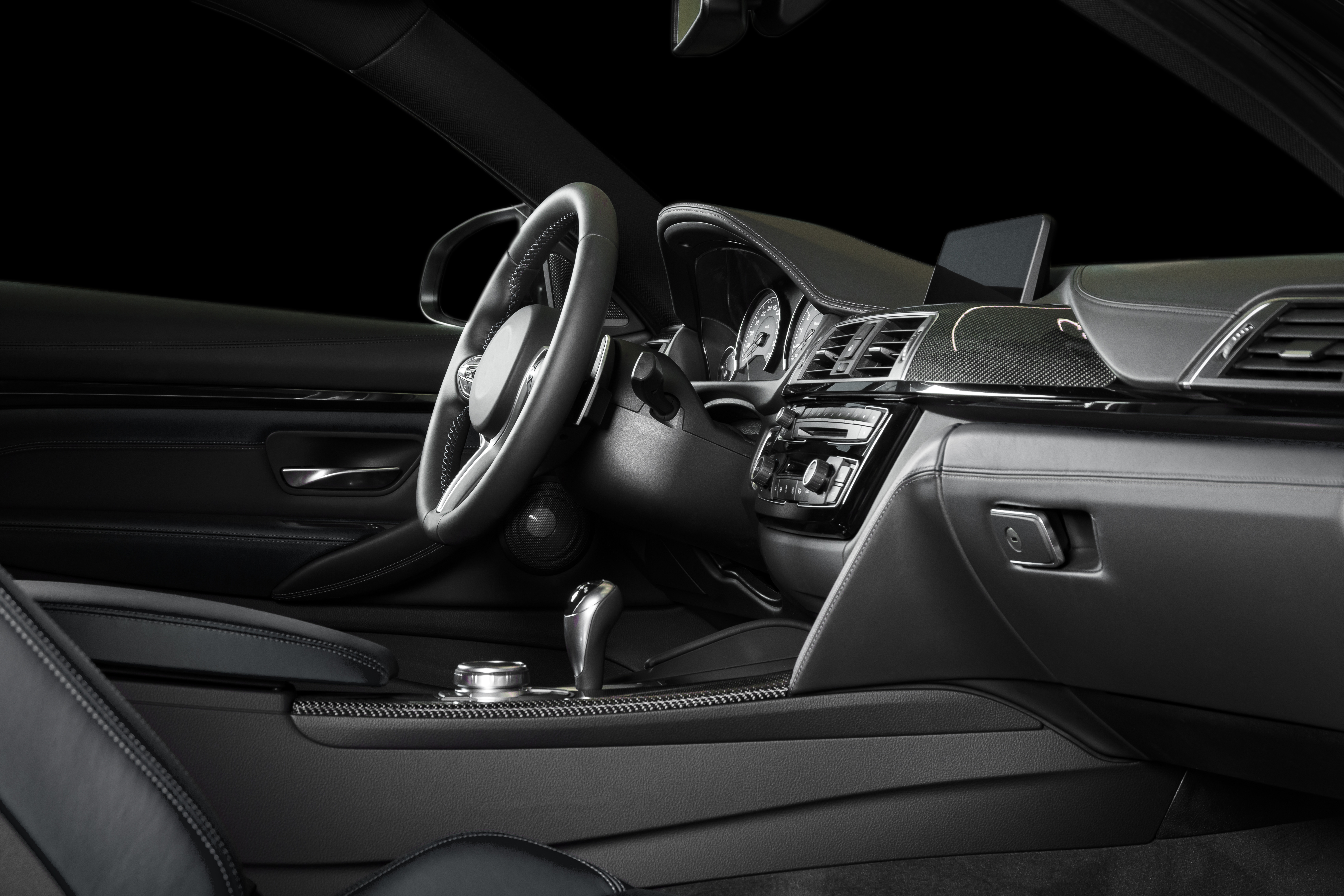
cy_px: 448
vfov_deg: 19.5
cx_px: 672
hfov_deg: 28.8
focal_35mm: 70
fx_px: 2614
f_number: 13
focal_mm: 70
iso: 800
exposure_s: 1/200
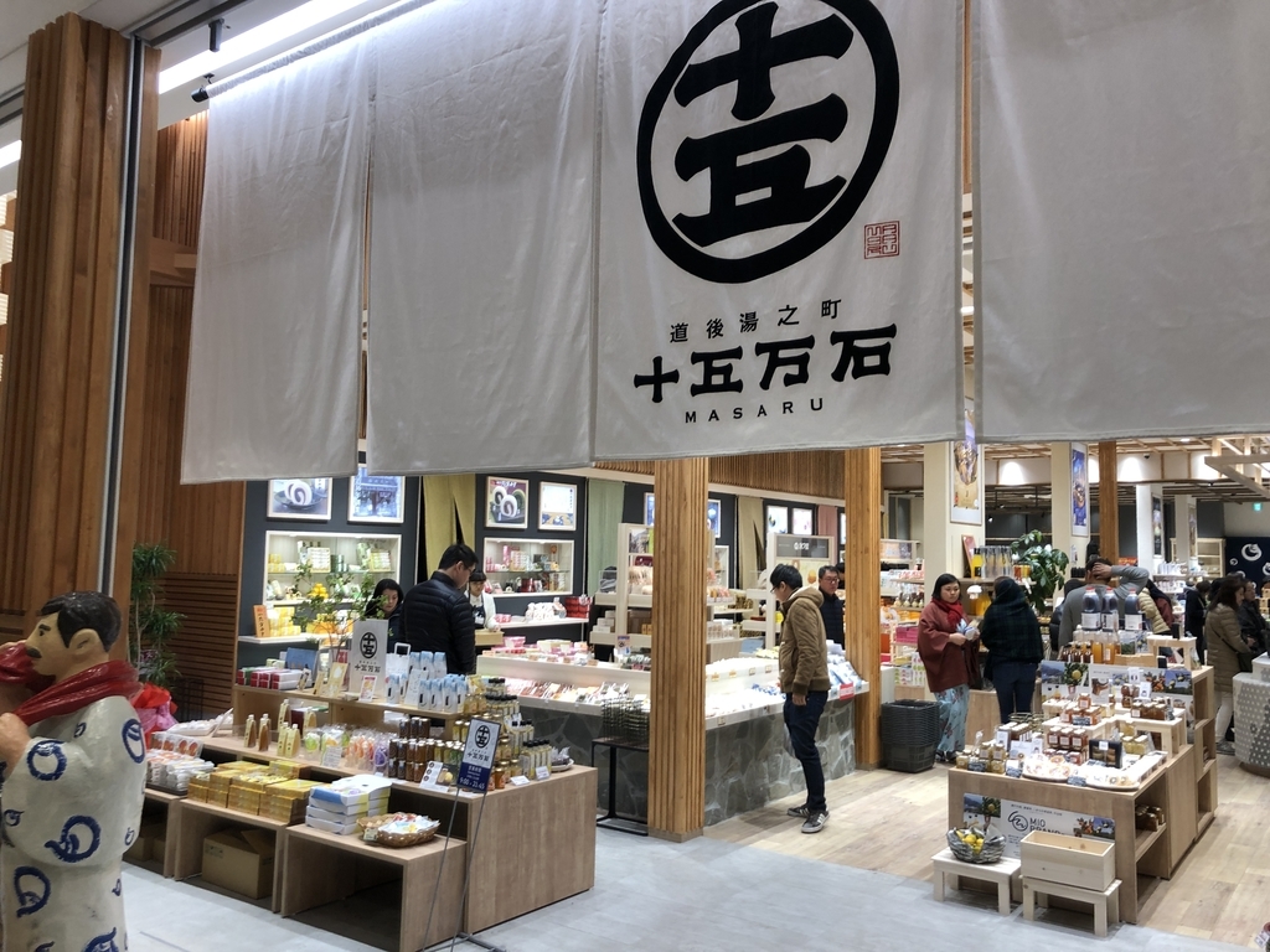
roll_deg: -0.5
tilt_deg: +6.0
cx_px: 635
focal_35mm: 28
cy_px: 476
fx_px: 1027
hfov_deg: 63.4
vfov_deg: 49.7
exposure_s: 1/40
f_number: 1.8
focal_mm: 4
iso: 20
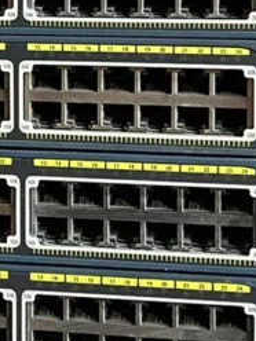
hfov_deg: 10.1
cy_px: -12
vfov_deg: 13.6
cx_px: -88
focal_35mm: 143
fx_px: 1410
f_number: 1.6
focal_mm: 5.1
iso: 500
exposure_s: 1/50
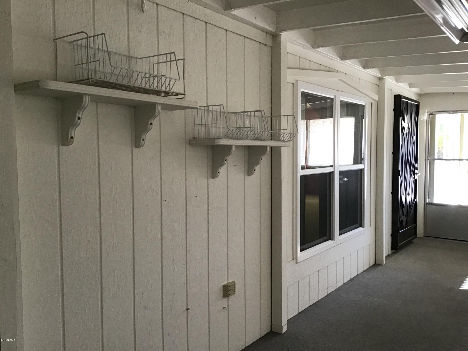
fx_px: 419
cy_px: 176
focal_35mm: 31
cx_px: 234
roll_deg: +0.3
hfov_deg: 58.4
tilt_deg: -2.6
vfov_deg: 45.4
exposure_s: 1/30
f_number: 2.4
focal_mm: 3.3
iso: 40
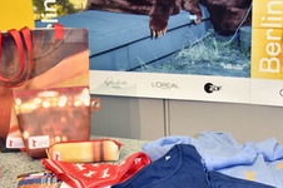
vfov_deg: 20.9
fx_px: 502
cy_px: 155
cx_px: 195
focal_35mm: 64
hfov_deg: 31.2
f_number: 5.6
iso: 1250
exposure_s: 1/160
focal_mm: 32
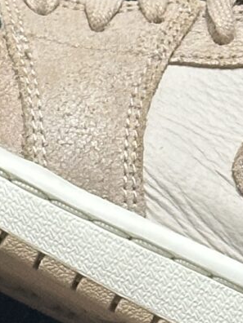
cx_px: 155
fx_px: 2902
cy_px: 545
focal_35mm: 310
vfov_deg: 6.3
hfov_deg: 4.8
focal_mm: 6.86
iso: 200
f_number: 1.78
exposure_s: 1/33
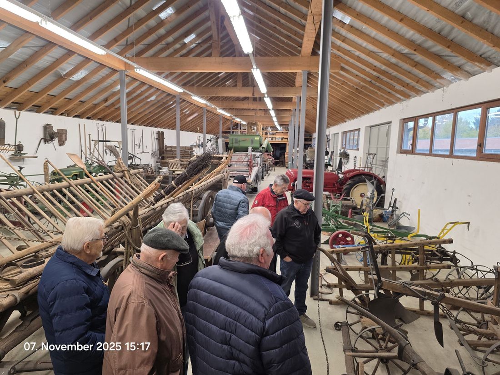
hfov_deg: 73.9
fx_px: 332
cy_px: 188
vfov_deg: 58.9
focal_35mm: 23
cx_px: 250
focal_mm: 6.3
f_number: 1.7
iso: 250
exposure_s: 1/100
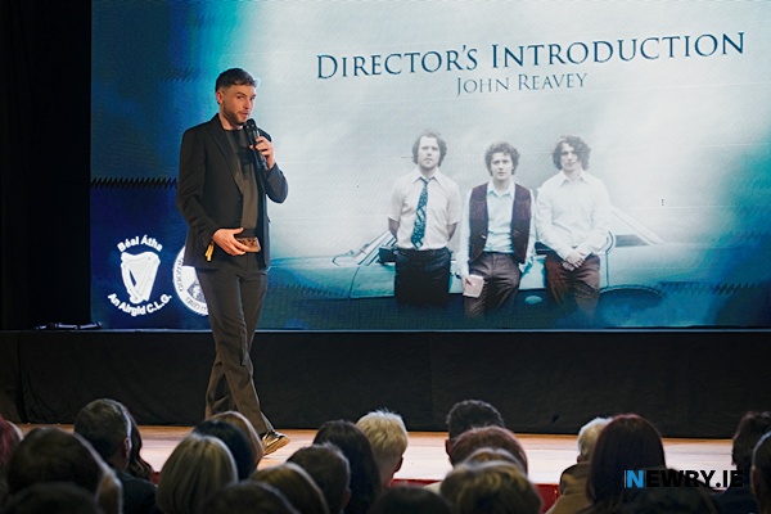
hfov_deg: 18.3
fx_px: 2398
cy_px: 257
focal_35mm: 112
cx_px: 386
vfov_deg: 12.2
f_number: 4
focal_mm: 74.4
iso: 800
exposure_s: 1/125
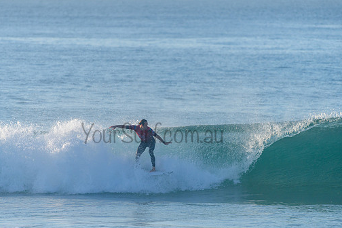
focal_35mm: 576
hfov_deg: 3.6
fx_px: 5472
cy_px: 127
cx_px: 151
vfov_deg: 2.4
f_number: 5.6
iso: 320
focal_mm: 500
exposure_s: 1/2000
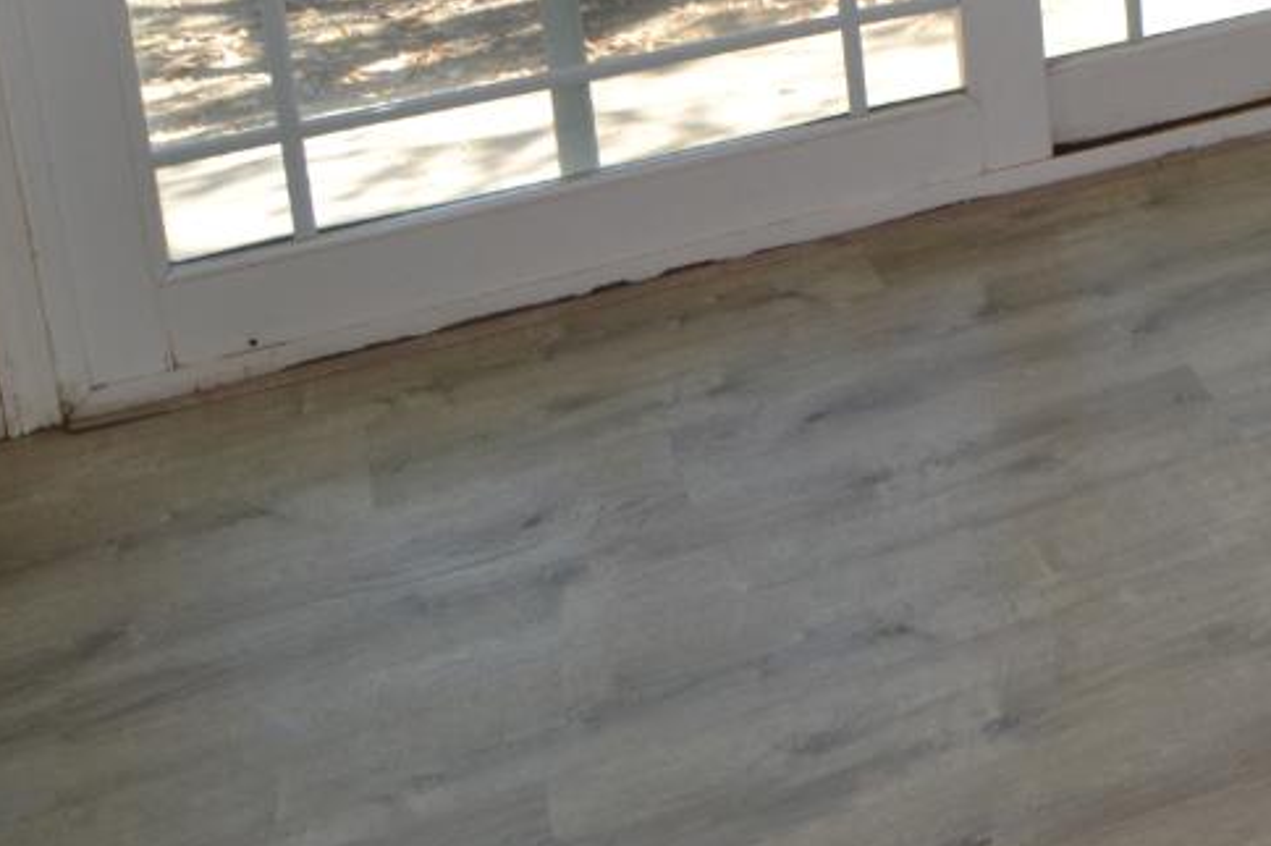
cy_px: -414
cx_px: 1937
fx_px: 2294
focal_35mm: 65
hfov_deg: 24.0
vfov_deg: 18.6
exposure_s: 1/125
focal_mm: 14
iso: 400
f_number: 5.6
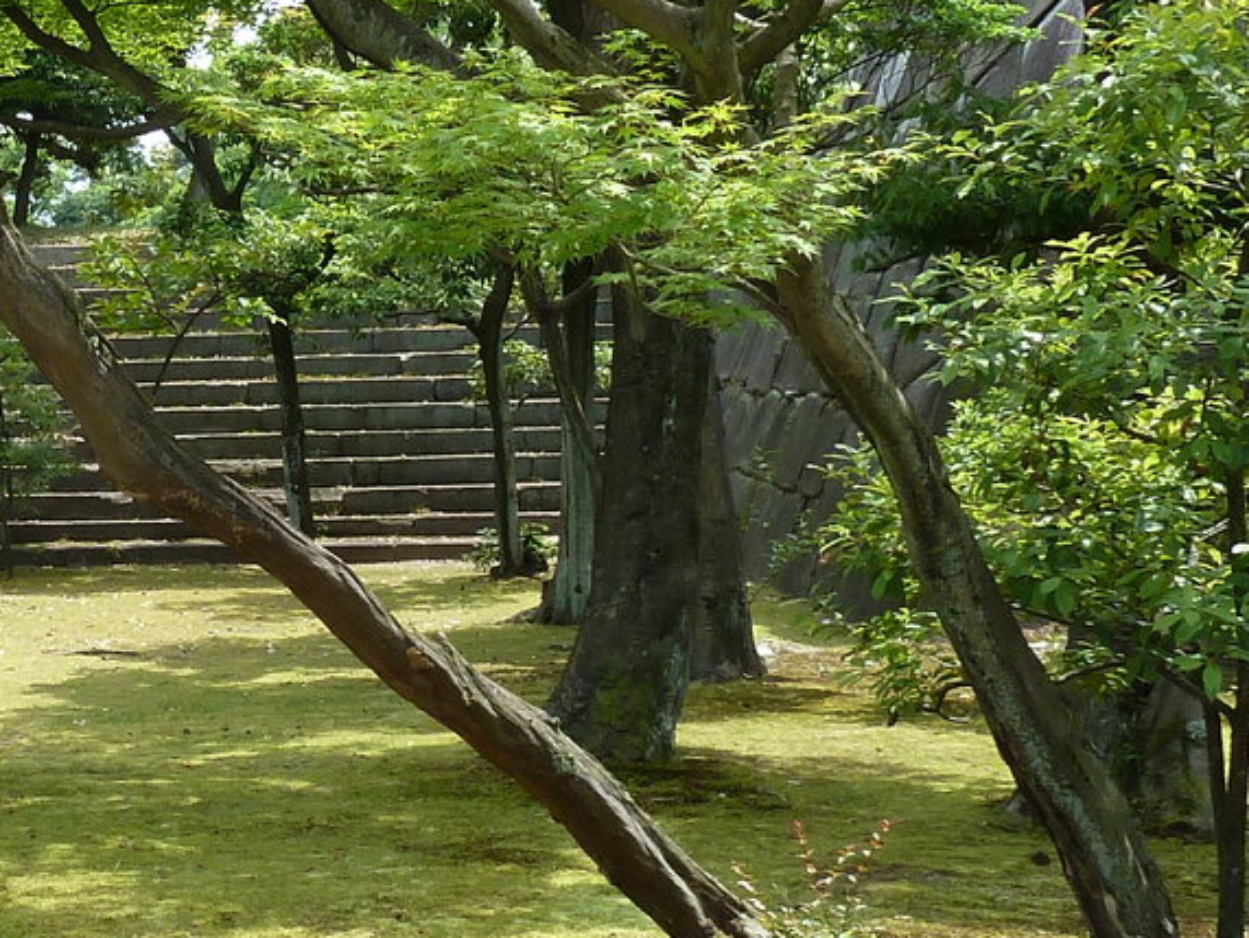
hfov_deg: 25.6
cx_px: -142
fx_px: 2527
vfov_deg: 21.0
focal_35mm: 70
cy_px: 531
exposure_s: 1/160
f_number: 4
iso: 80
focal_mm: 4.1
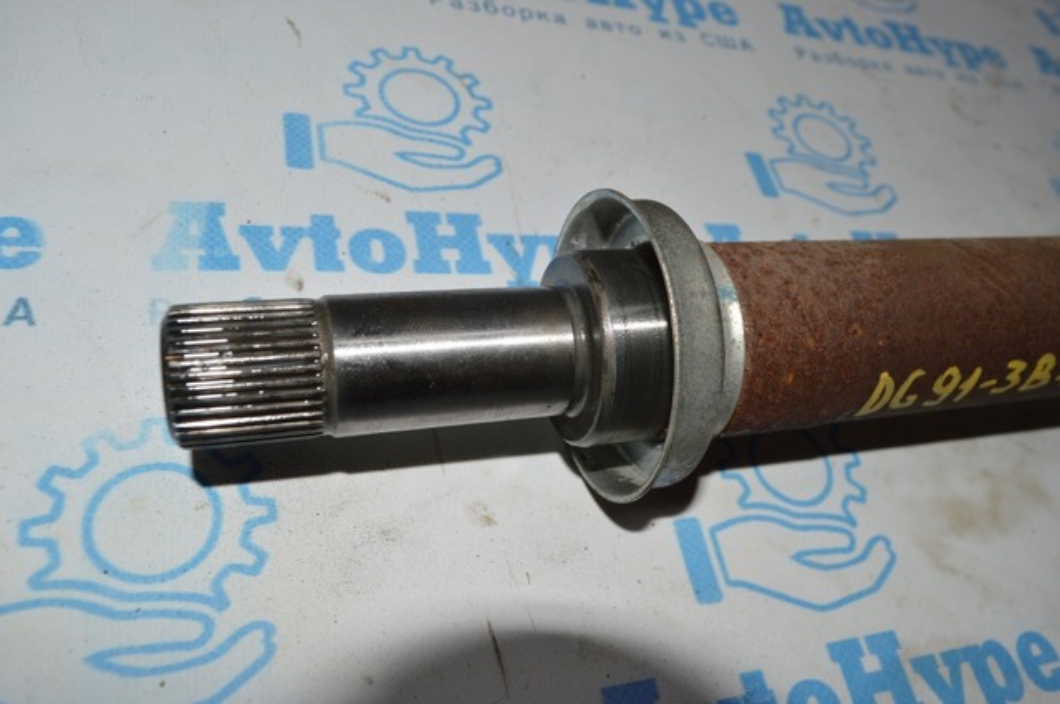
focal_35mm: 27
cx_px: 530
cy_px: 352
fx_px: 794
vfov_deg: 47.8
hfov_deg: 67.4
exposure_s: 1/60
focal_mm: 18
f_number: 8
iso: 100
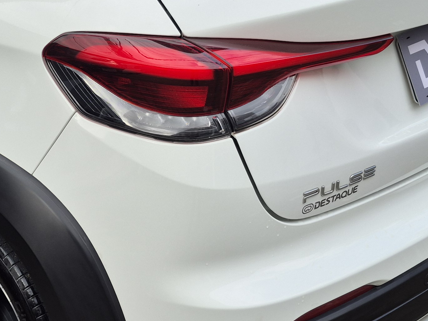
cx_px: 85
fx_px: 828
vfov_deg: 21.8
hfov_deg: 28.4
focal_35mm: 67
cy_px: 100
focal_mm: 5.4
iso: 25
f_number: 1.8
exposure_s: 1/624
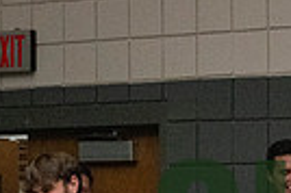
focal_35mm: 303
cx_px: 321
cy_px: 261
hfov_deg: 6.8
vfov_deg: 4.5
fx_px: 2446
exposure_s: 1/500
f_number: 4
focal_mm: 70
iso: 10000
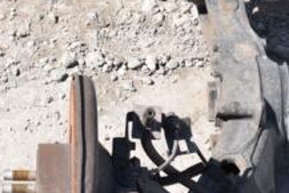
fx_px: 1663
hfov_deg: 9.9
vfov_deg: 6.6
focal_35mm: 207
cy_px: 144
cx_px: 220
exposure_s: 1/500
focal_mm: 50
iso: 800
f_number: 11
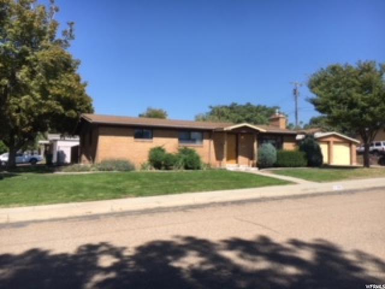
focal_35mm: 29
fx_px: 323
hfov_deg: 61.7
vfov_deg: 48.2
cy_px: 144
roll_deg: -0.3
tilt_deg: +3.2
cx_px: 192
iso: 25
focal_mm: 4.15
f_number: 2.2
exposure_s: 1/1538
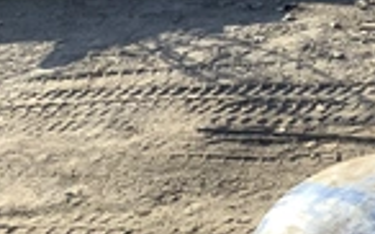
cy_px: 321
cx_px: 498
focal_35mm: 90
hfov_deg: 20.8
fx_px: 919
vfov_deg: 13.8
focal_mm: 3.3
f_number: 2.4
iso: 25
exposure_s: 1/468
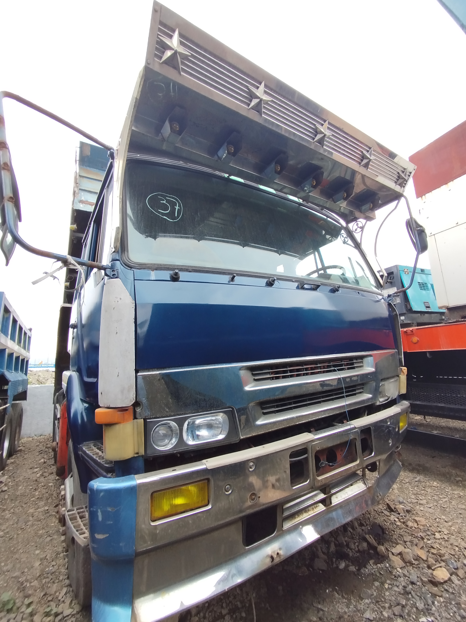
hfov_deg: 81.7
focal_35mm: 15
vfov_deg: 98.2
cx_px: 233
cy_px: 311
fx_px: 269
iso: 50
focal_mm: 1.65
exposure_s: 1/129
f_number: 2.2
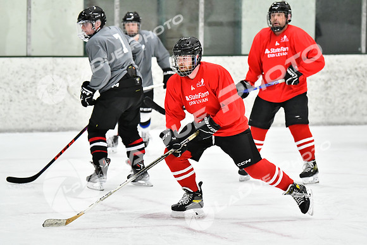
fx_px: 2065
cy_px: 122
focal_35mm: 202
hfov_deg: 10.2
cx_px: 184
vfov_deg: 6.8
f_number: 2.8
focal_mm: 135
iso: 5000
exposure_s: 1/1250
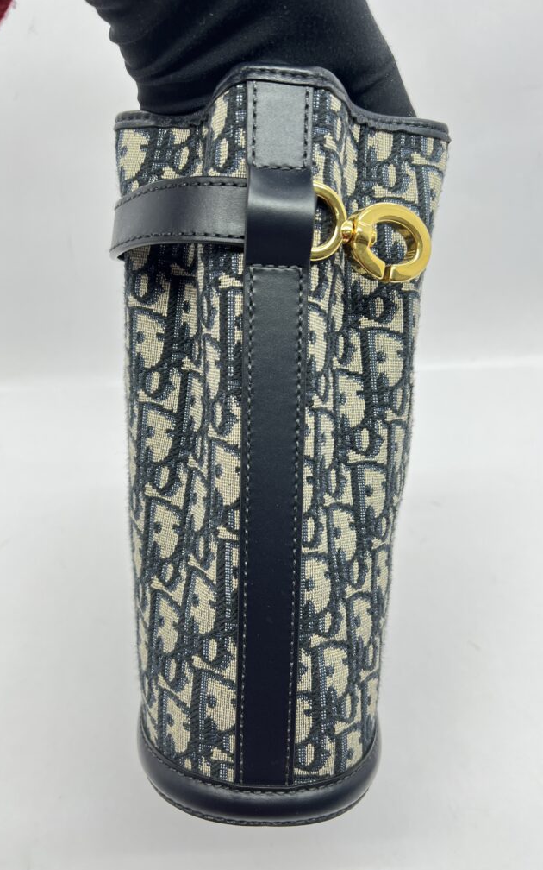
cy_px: 441
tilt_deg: -42.2
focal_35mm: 28
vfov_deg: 66.5
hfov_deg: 44.5
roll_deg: +2.7
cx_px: 254
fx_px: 663
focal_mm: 5.7
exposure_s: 1/100
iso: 64
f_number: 1.5
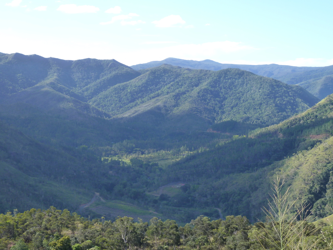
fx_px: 568
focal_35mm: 59
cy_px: 125
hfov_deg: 32.7
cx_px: 166
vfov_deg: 24.8
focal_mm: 9.7
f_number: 3.9
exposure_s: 1/250
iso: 125
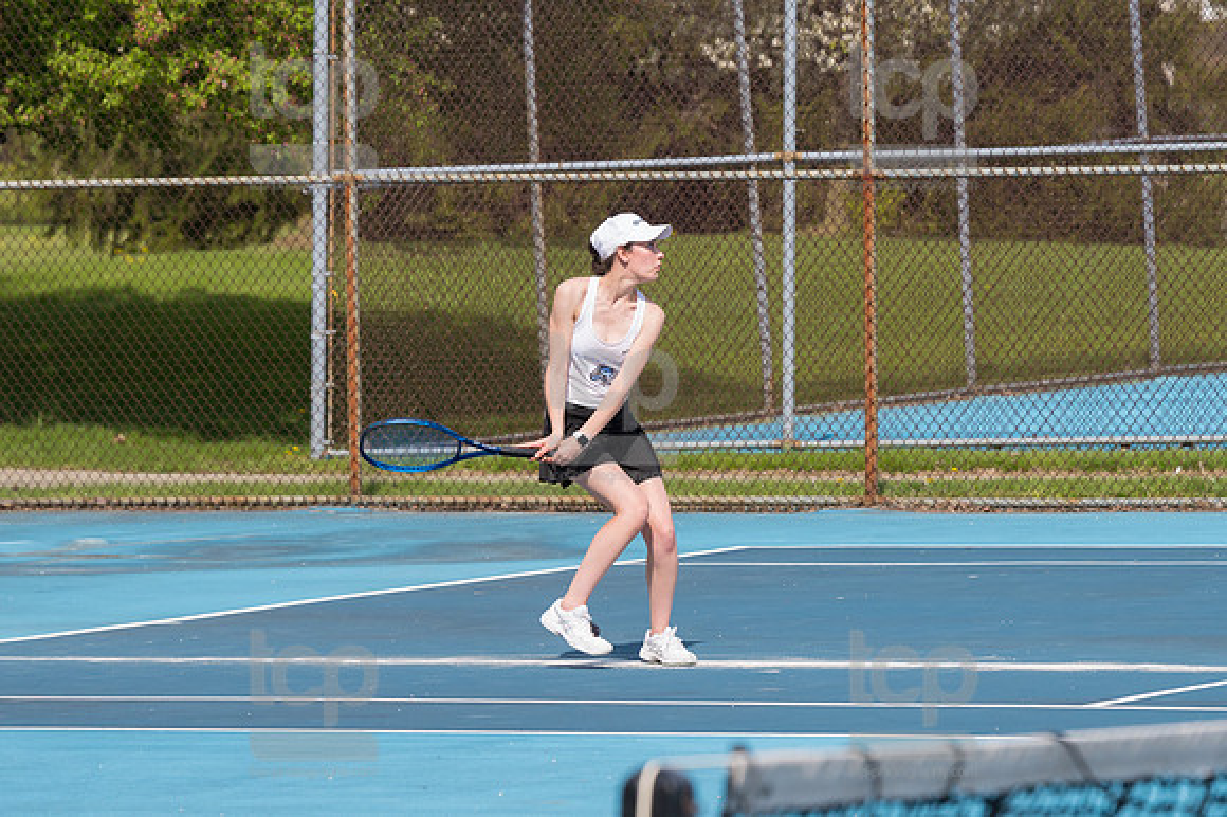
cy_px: 408
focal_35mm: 285
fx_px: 9708
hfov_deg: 7.2
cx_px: 614
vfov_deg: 4.8
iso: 320
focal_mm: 190
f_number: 5.6
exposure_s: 1/1600
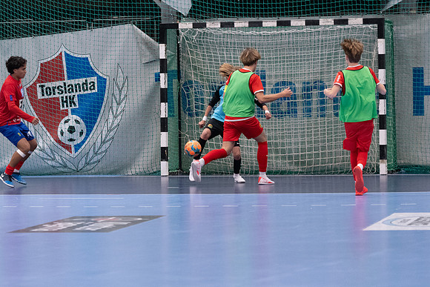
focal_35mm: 234
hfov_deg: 8.8
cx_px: 215
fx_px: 2795
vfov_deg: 5.9
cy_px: 144
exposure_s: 1/640
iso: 5000
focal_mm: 150
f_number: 3.2
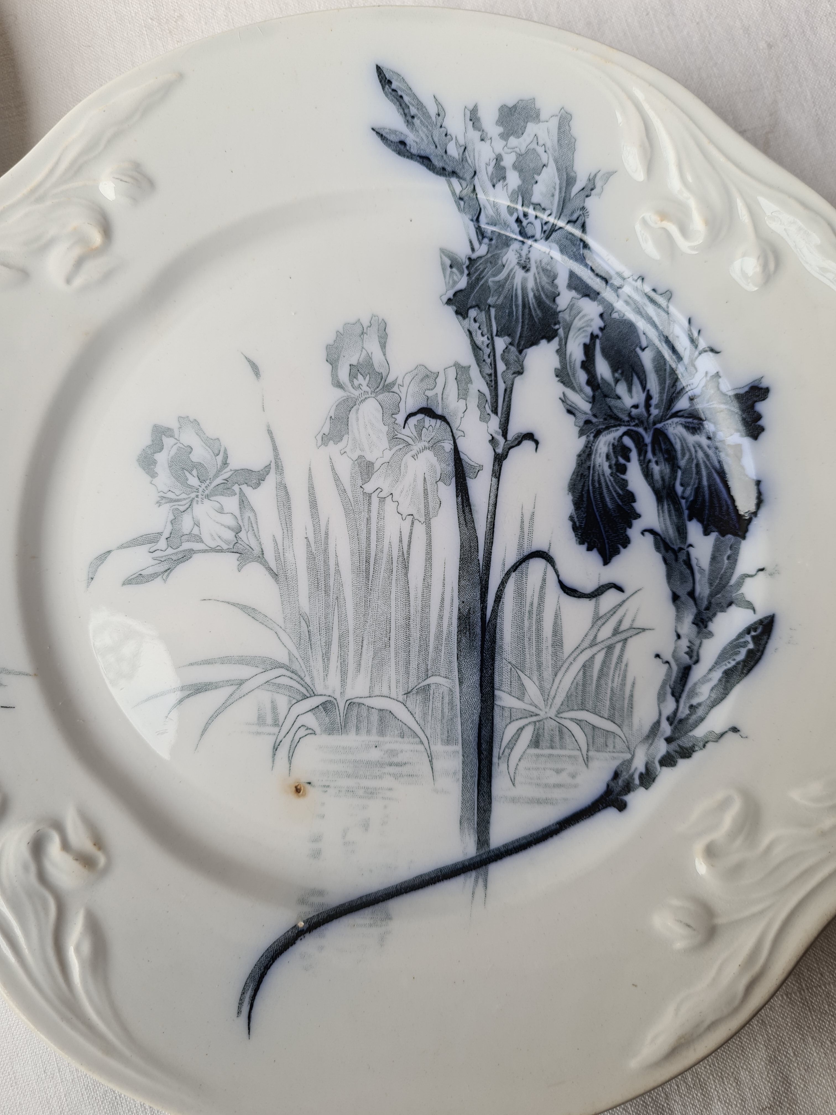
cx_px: 418
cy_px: 558
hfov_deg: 53.1
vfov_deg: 67.3
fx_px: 837
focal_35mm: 26
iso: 80
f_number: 1.8
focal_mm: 5.4
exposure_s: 1/100
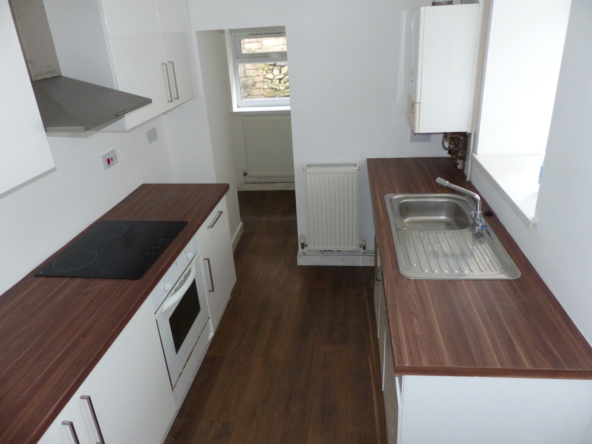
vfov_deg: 54.9
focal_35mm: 25
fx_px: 428
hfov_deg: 69.4
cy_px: 222
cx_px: 296
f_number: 2.8
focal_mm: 4.5
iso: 400
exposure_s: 1/60
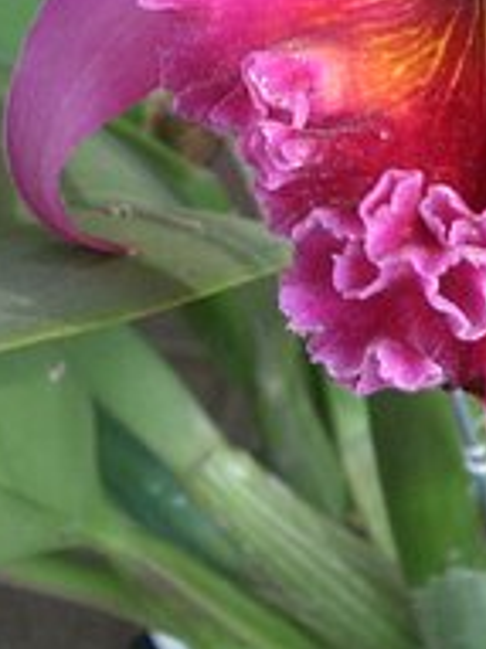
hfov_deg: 15.5
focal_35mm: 94
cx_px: 445
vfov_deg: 20.4
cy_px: 37
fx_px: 1762
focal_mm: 5.8
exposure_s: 1/50
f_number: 2.6
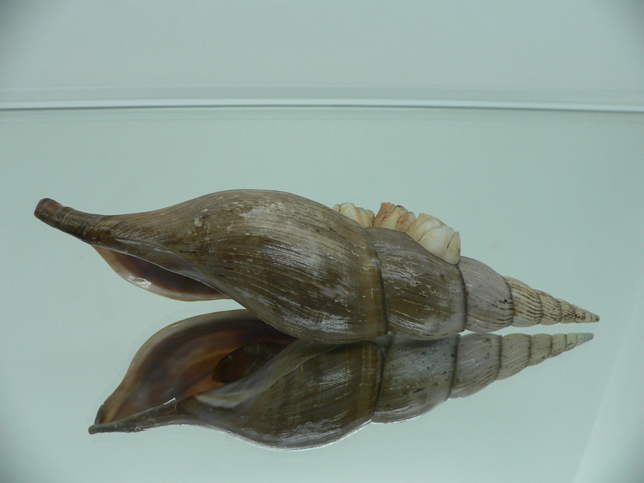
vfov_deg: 40.7
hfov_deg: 52.6
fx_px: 651
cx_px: 322
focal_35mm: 35
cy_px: 242
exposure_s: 1/60
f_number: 2.8
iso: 100
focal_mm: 4.6
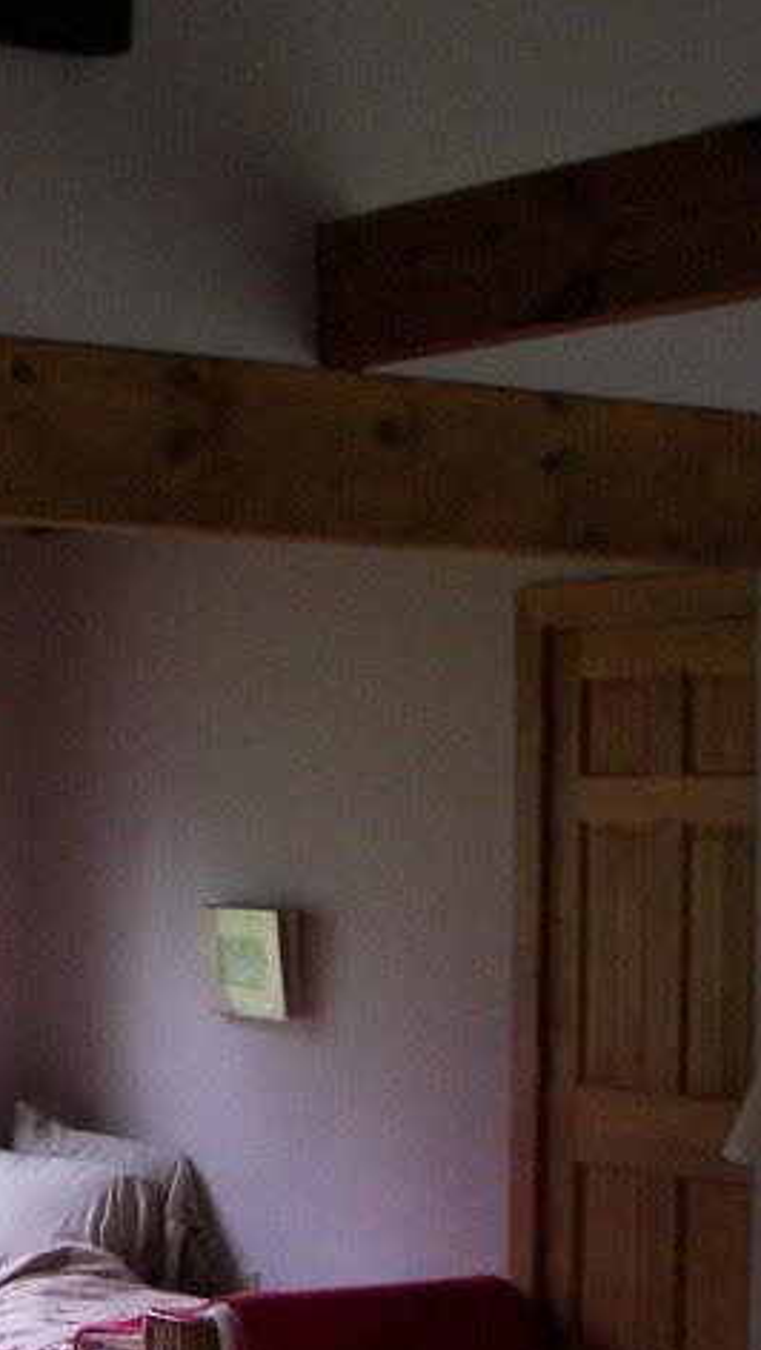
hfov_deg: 13.9
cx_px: -123
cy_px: 864
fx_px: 3045
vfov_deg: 24.9
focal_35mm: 85
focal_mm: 6
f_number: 2.8
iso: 100
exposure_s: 1/30
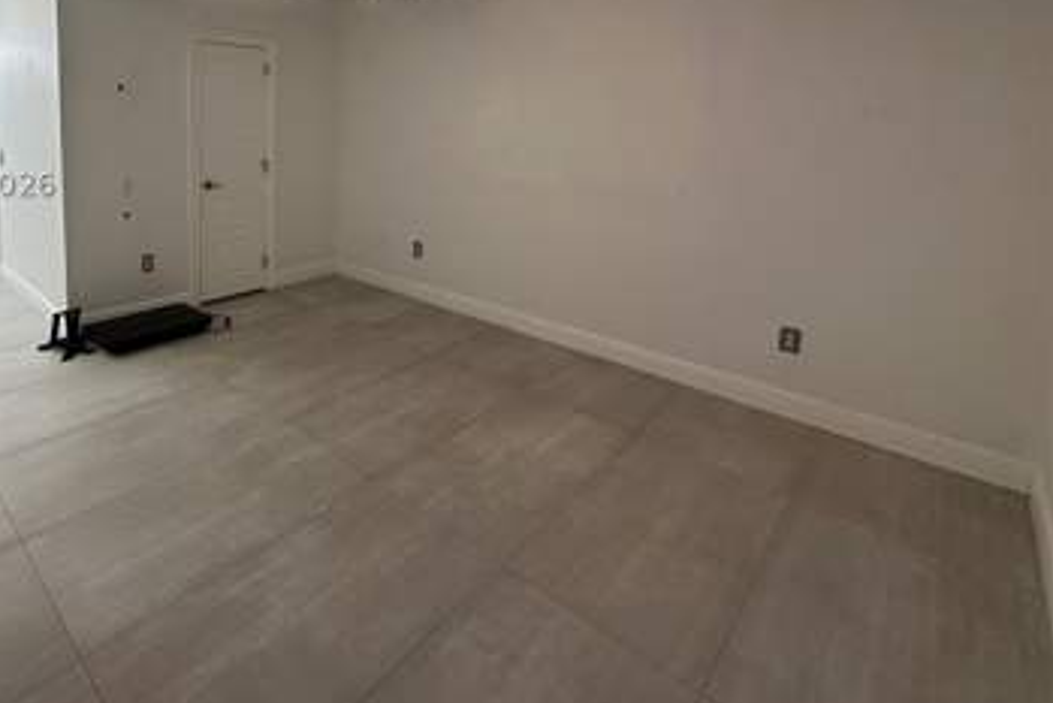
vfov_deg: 59.0
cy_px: 184
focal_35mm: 20
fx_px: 585
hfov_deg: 80.5
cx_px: 332
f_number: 2.2
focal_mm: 2.22
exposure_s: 1/60
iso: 320
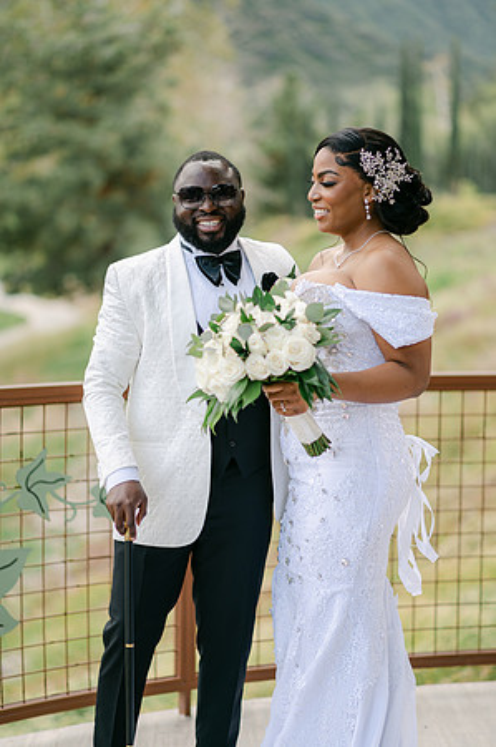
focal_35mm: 85
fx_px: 1761
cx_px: 248
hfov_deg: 16.0
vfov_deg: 23.9
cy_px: 374
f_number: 2
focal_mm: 85
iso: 100
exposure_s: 1/1600
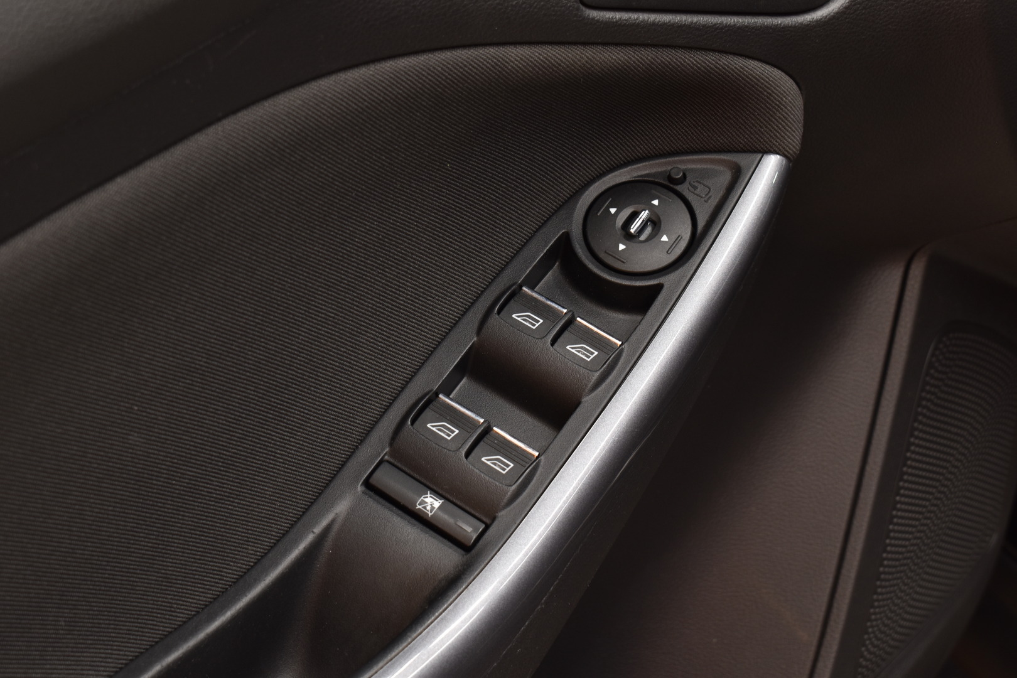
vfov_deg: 21.6
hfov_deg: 31.9
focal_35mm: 63
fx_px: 1780
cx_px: 508
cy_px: 339
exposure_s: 1/8
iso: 320
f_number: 8
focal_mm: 42
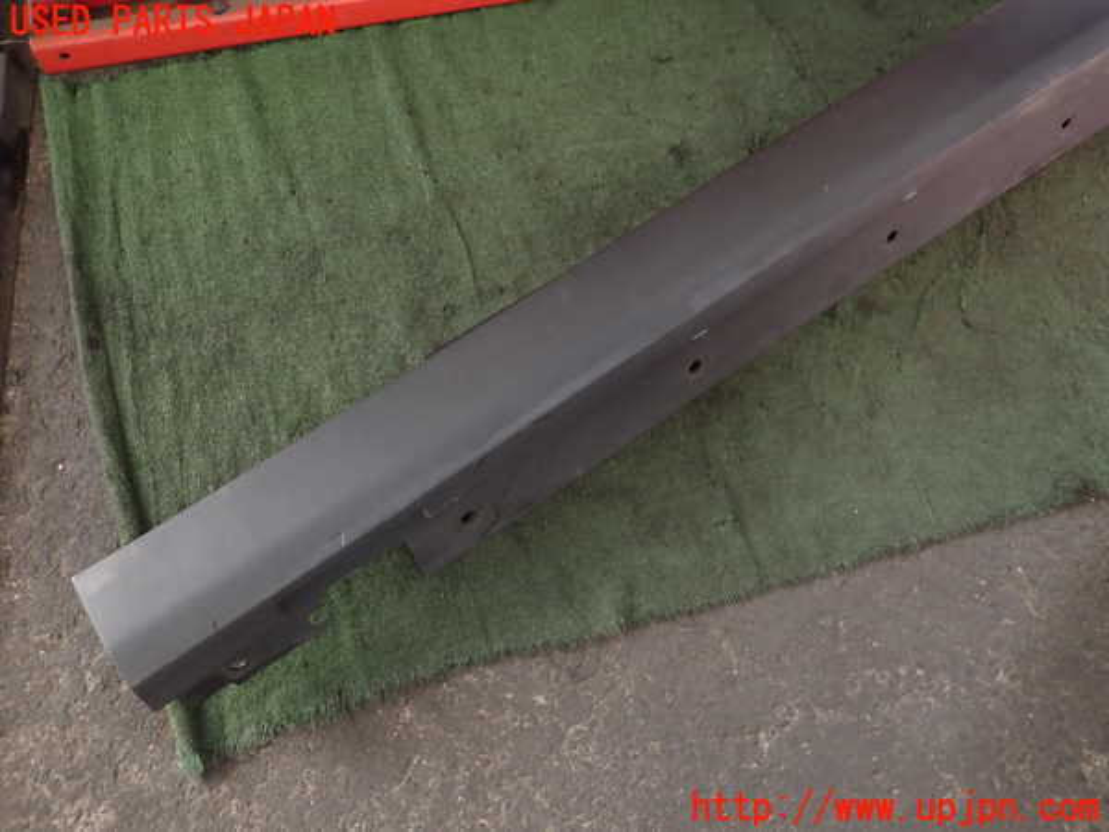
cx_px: 554
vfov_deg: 54.9
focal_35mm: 25
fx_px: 801
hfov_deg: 69.4
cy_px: 416
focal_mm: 4.5
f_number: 2
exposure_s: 1/60
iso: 160
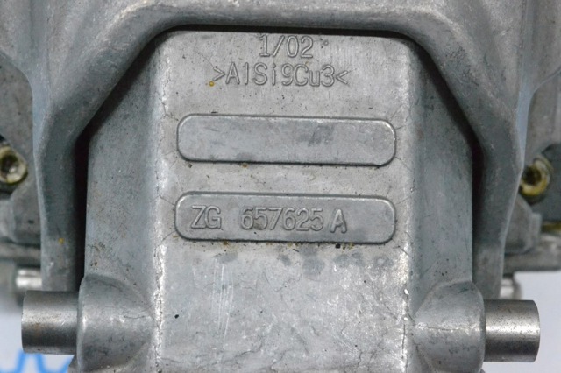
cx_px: 280
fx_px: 1285
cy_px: 186
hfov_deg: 24.6
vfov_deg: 16.5
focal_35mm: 82
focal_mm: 55
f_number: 11
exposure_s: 1/160
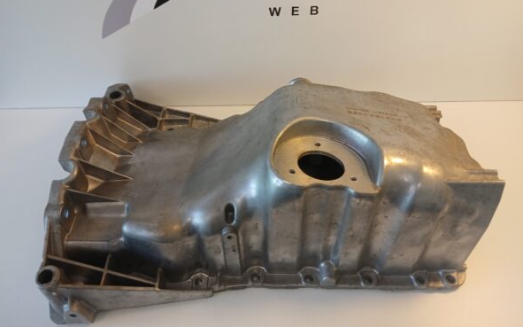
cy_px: 132
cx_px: 260
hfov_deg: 66.5
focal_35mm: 28
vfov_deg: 44.3
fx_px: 399
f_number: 1.8
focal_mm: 3.98
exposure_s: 1/50
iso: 64
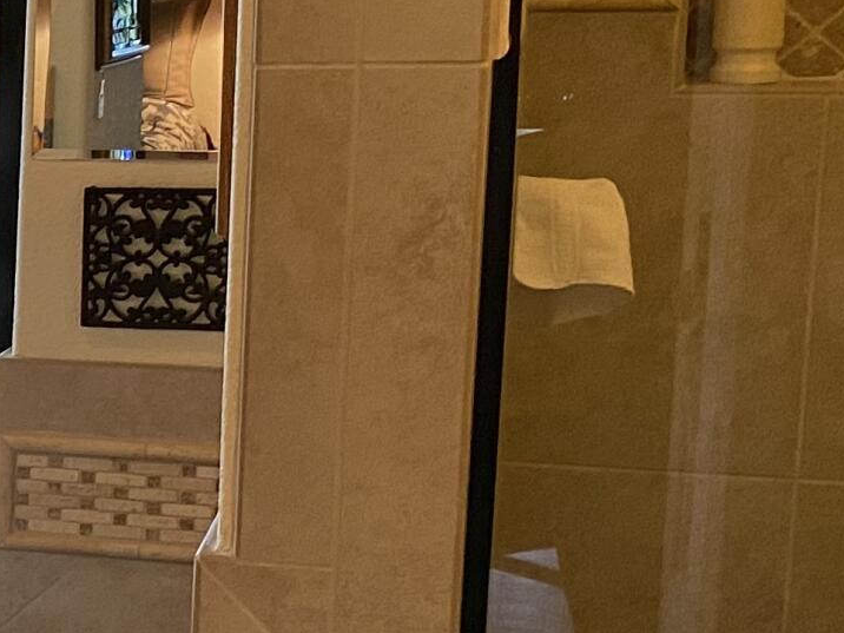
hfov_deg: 14.5
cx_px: -921
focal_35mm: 109
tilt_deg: -11.0
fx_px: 2658
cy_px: 434
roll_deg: +2.5
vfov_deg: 13.6
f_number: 1.8
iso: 100
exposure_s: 1/60
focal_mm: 4.25
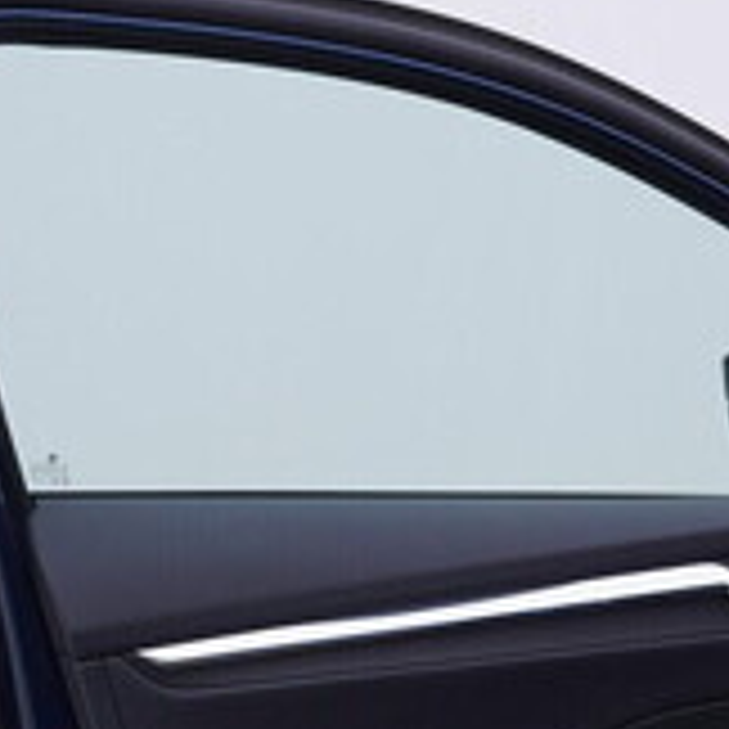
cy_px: 578
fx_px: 2478
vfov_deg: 16.6
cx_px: 459
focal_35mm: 104
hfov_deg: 16.7
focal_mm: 24
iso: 125
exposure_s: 1/80
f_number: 4
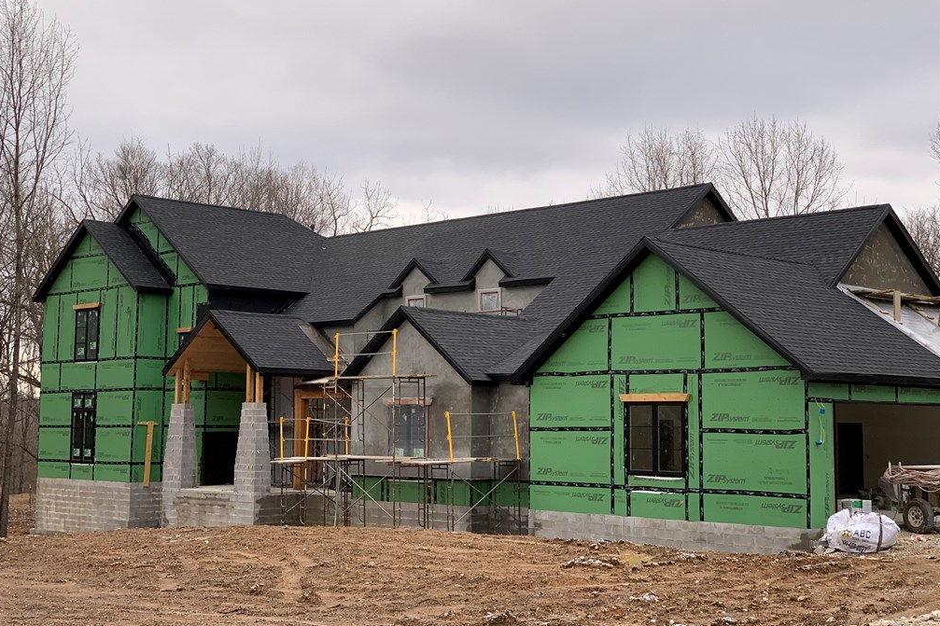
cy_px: 276
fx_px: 1436
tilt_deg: +5.7
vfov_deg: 24.6
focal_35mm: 55
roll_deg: -1.1
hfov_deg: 36.3
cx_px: 467
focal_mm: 6
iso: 32
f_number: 2.4
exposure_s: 1/122
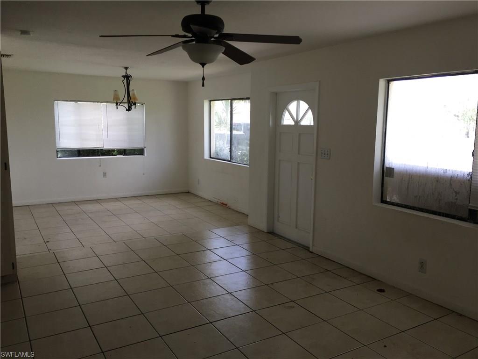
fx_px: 400
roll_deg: -0.5
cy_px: 180
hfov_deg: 61.7
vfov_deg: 48.2
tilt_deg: -7.0
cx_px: 239
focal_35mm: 29
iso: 40
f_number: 2.2
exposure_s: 1/120
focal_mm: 4.15
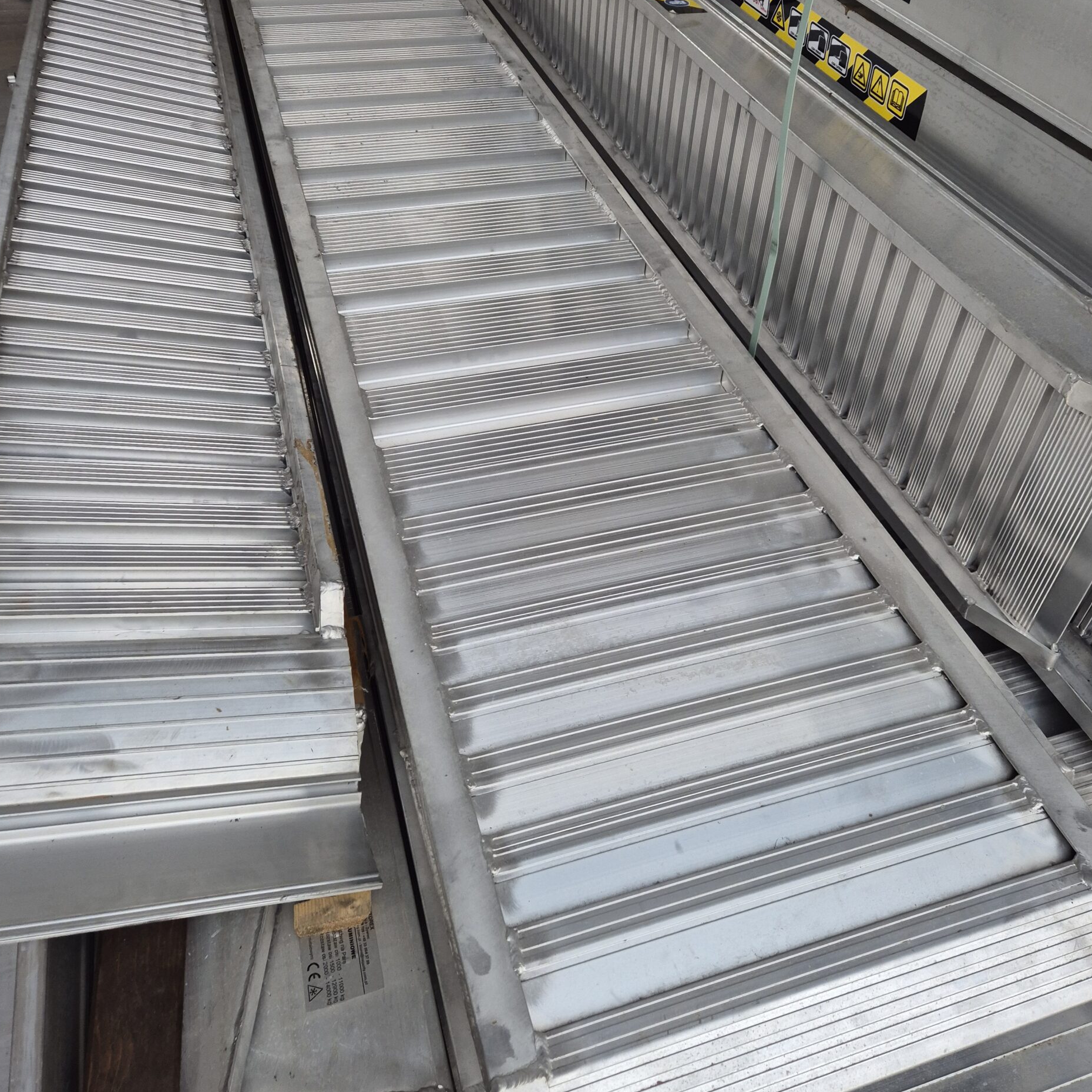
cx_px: 555
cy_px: 473
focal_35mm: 28
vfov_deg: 57.1
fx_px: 999
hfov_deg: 57.3
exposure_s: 1/180
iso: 64
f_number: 1.8
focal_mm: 5.4
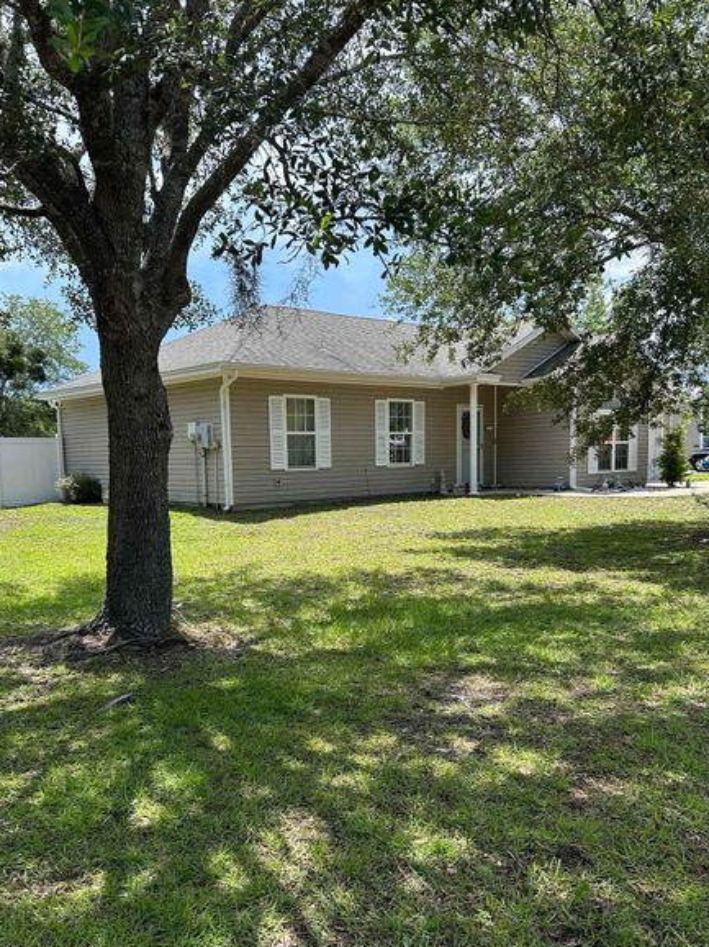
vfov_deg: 59.8
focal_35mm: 30
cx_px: 319
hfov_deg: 46.7
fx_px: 820
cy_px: 530
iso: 50
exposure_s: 1/1488
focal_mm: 5.7
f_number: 1.5
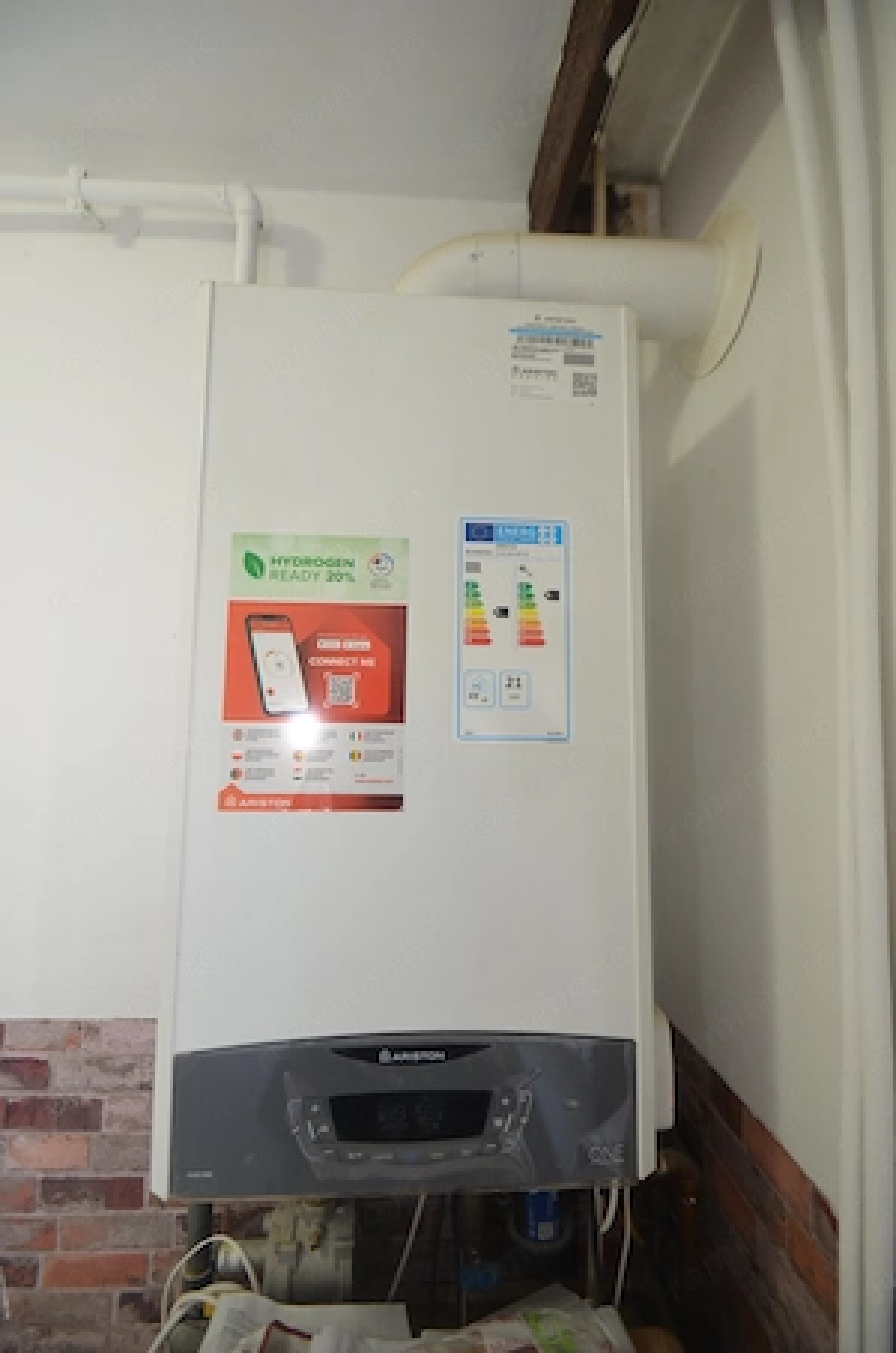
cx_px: 448
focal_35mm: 15
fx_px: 563
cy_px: 676
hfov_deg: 77.1
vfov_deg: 100.5
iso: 500
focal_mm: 10
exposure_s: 1/60
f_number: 4
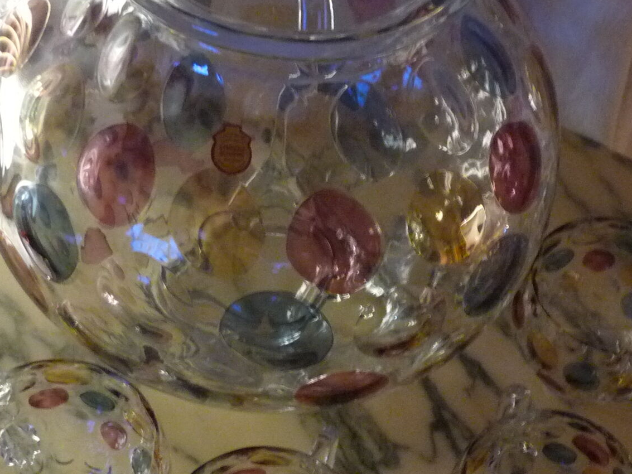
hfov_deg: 31.5
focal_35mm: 61
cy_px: 485
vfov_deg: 23.0
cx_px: 416
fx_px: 1114
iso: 400
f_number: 2.8
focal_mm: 4.8
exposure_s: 1/8
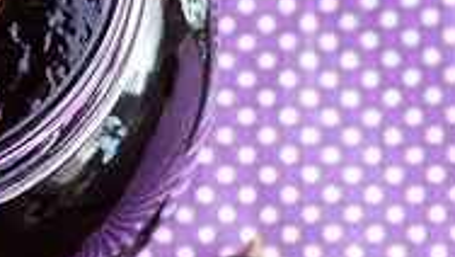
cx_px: 344
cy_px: 136
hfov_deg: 7.8
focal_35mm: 276
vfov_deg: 4.4
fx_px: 3328
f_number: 5.6
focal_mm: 55
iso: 100
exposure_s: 1/10
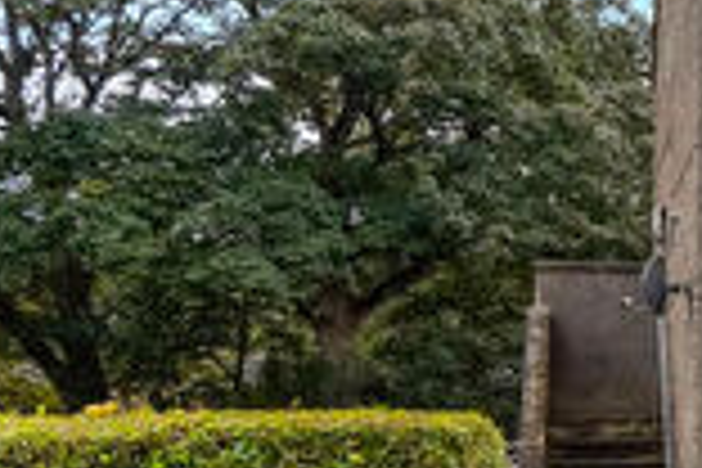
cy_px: 367
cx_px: 1476
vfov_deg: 18.8
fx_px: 1404
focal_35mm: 72
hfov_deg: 17.6
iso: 250
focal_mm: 16
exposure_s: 1/30
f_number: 8
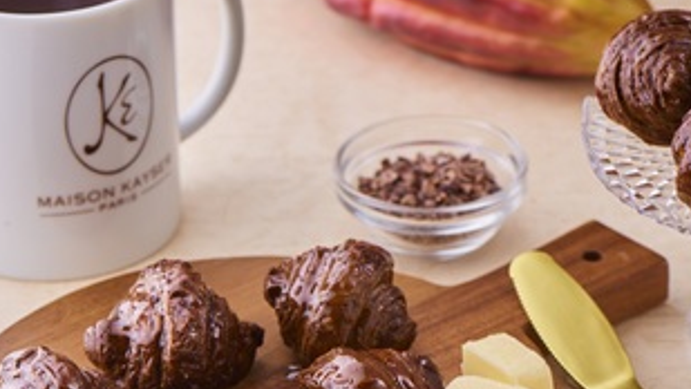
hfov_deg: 12.1
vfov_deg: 6.8
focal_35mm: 178
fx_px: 3262
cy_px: 301
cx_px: 326
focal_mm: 105
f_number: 10
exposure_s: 1/160
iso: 160
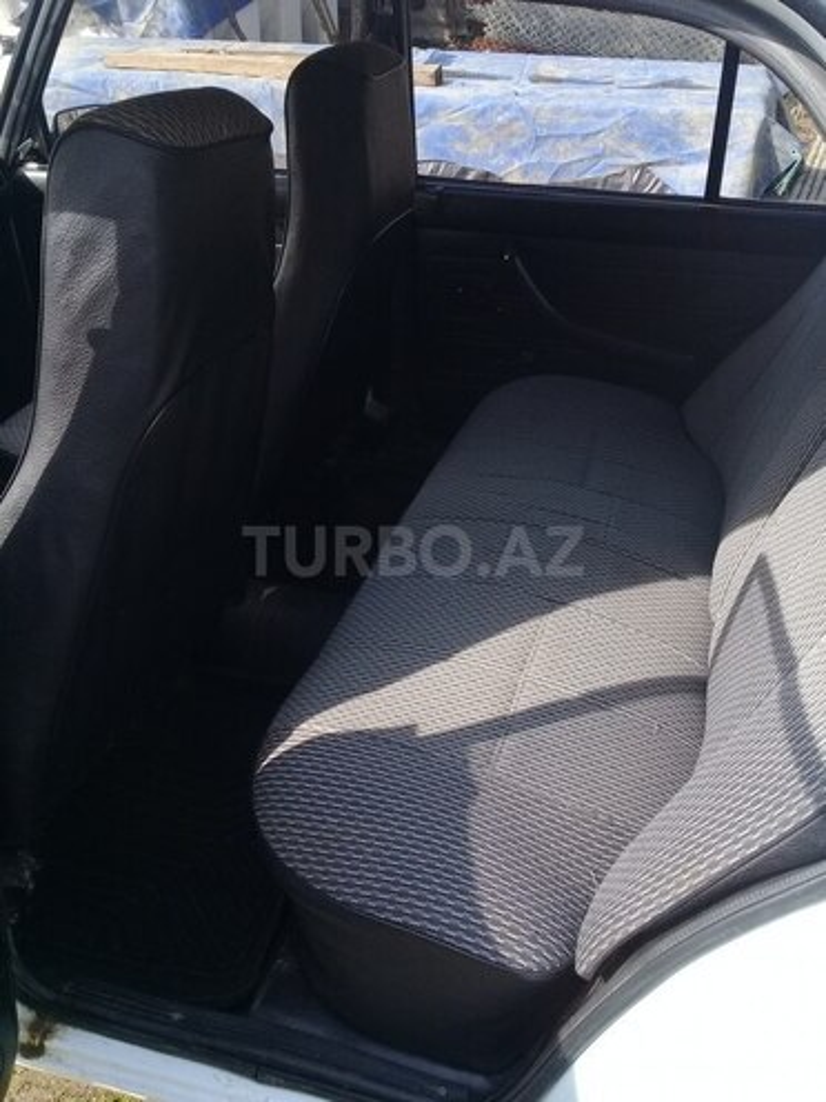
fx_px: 986
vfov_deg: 58.4
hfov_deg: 45.4
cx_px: 413
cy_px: 551
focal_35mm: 31
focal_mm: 3.3
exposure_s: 1/280
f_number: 2.2
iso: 50
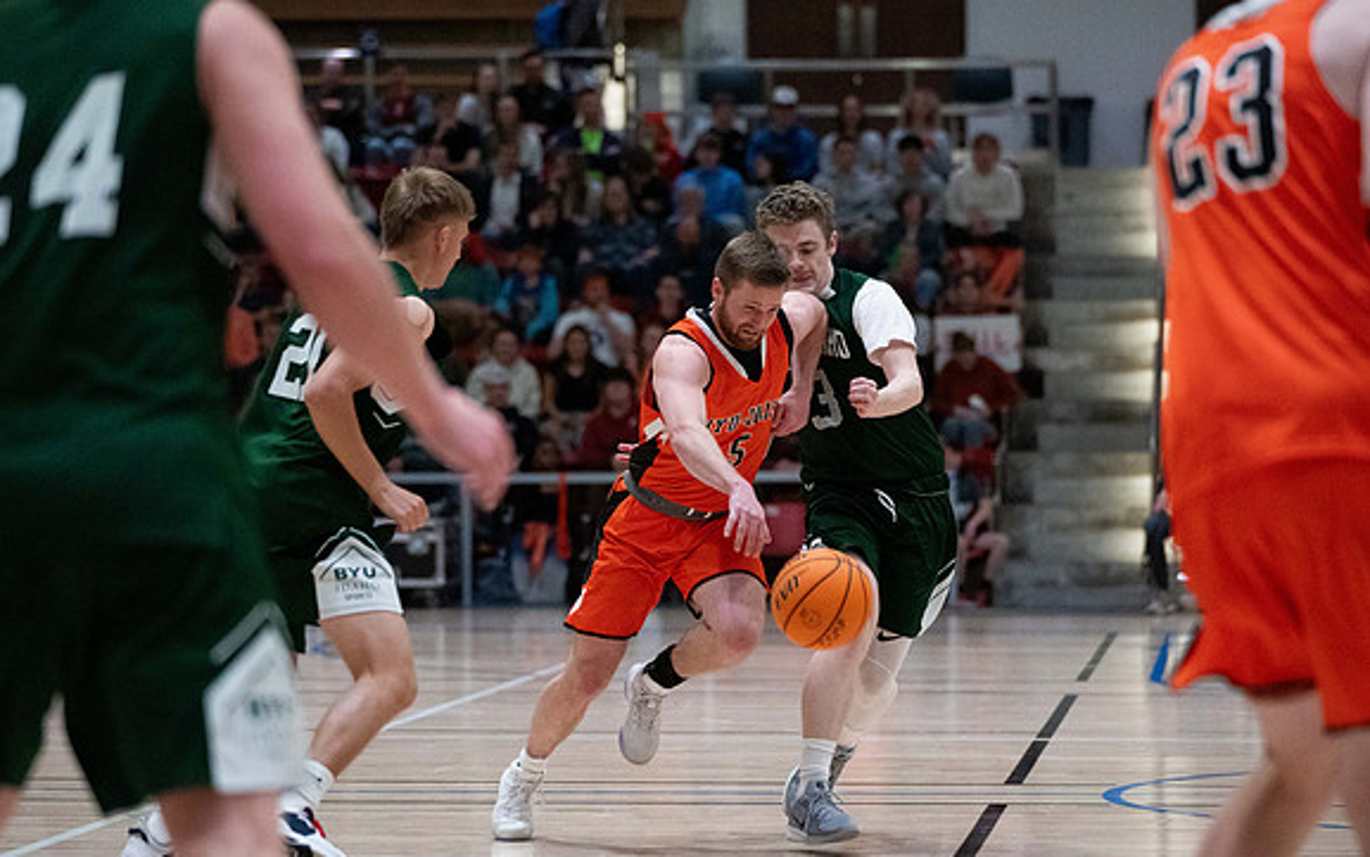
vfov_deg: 9.0
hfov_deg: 14.3
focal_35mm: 146
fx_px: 5453
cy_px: 439
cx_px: 719
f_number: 2.8
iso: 6400
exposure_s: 1/800
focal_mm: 120
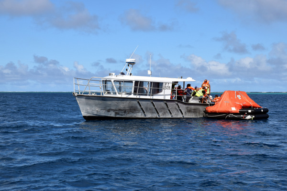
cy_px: 96
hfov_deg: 29.9
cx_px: 144
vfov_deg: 20.2
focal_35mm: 68
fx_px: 538
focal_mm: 45
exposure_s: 1/500
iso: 200
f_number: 11
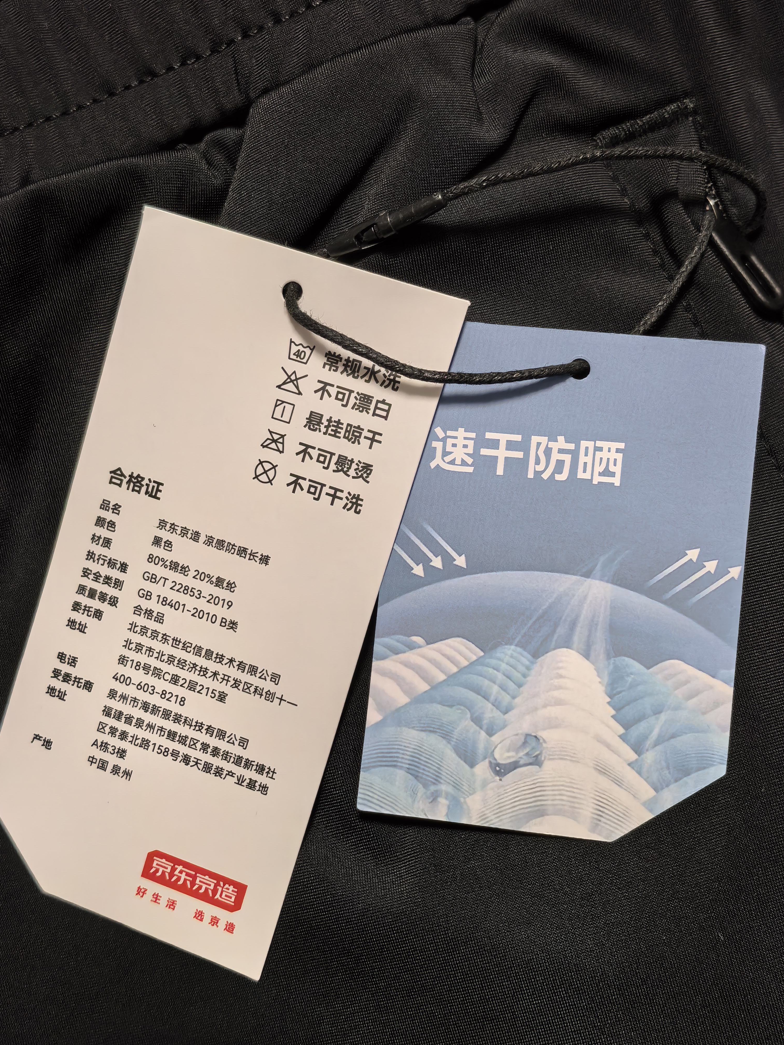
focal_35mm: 49
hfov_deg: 29.7
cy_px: 517
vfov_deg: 38.9
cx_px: 386
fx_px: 1480
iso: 320
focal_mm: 8.5
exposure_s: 1/50
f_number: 2
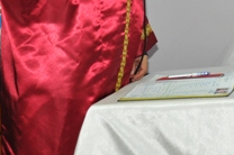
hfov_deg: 13.3
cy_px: -72
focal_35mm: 148
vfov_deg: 9.0
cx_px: 318
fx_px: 961
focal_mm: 32
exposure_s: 1/60
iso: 800
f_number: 4.2
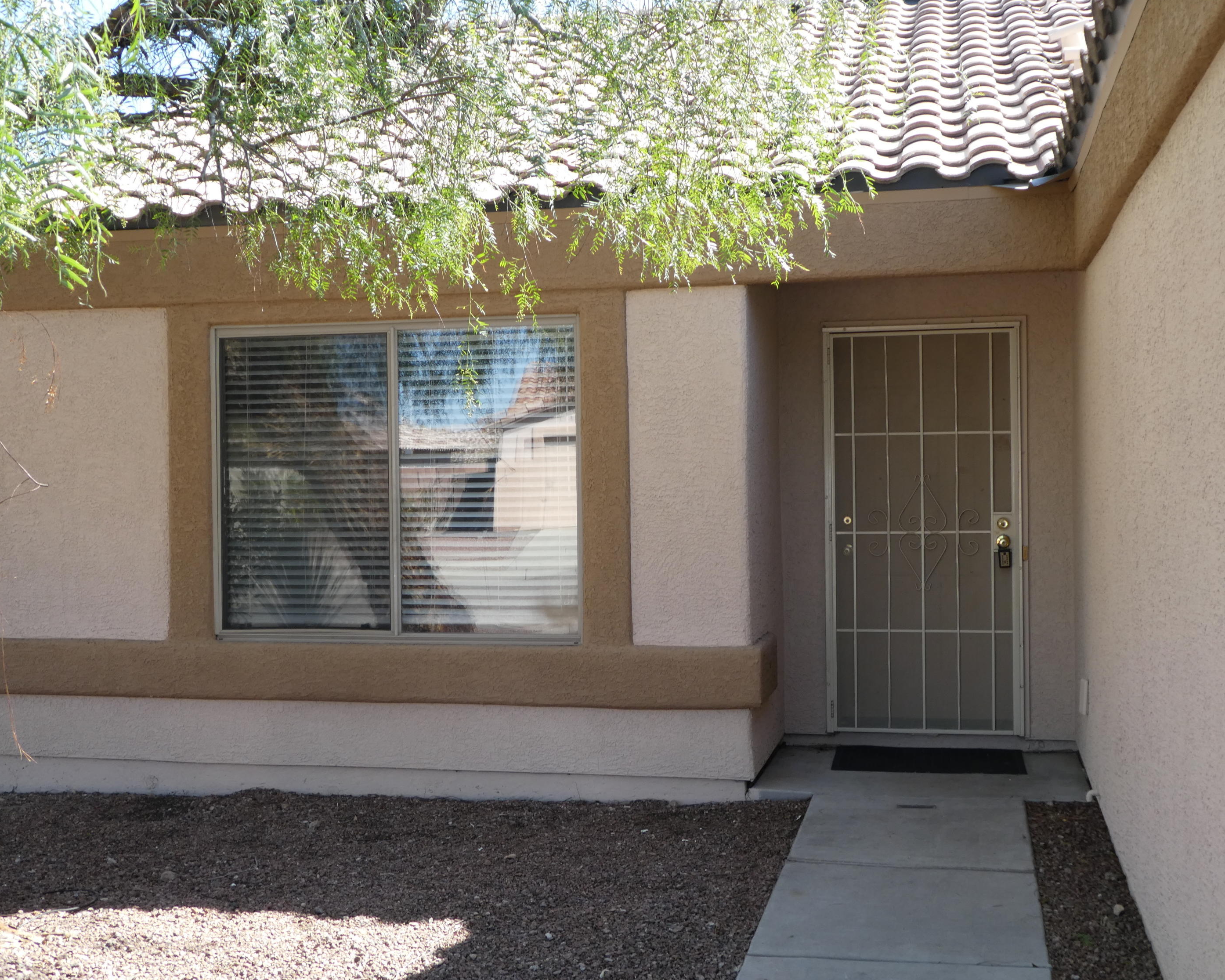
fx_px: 1523
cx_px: 605
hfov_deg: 43.8
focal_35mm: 42
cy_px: 492
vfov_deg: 35.7
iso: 80
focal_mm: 7.2
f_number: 3.8
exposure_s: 1/160
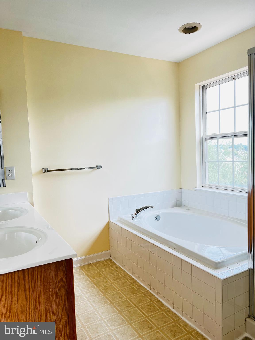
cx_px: 128
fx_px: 255
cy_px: 170
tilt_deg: -3.9
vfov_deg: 67.3
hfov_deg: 53.1
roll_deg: +1.8
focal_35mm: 26
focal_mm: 5.7
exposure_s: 1/171
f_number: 1.5
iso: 50
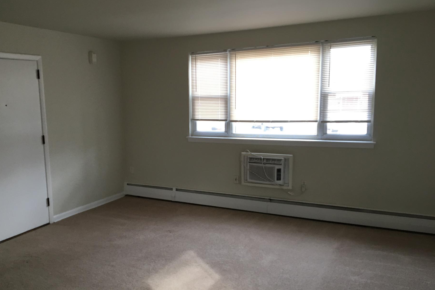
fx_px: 411
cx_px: 190
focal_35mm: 34
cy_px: 160
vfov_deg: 38.8
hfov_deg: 55.6
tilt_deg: -9.0
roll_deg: +1.0
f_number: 2.2
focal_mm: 4.15
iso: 40
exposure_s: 1/30
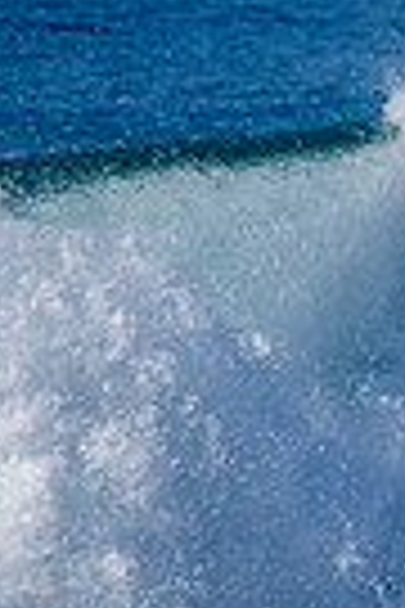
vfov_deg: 1.0
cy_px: 466
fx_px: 36194
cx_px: 1202
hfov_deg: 0.6
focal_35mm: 2145
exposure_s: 1/1600
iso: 125
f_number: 5.6
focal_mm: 500
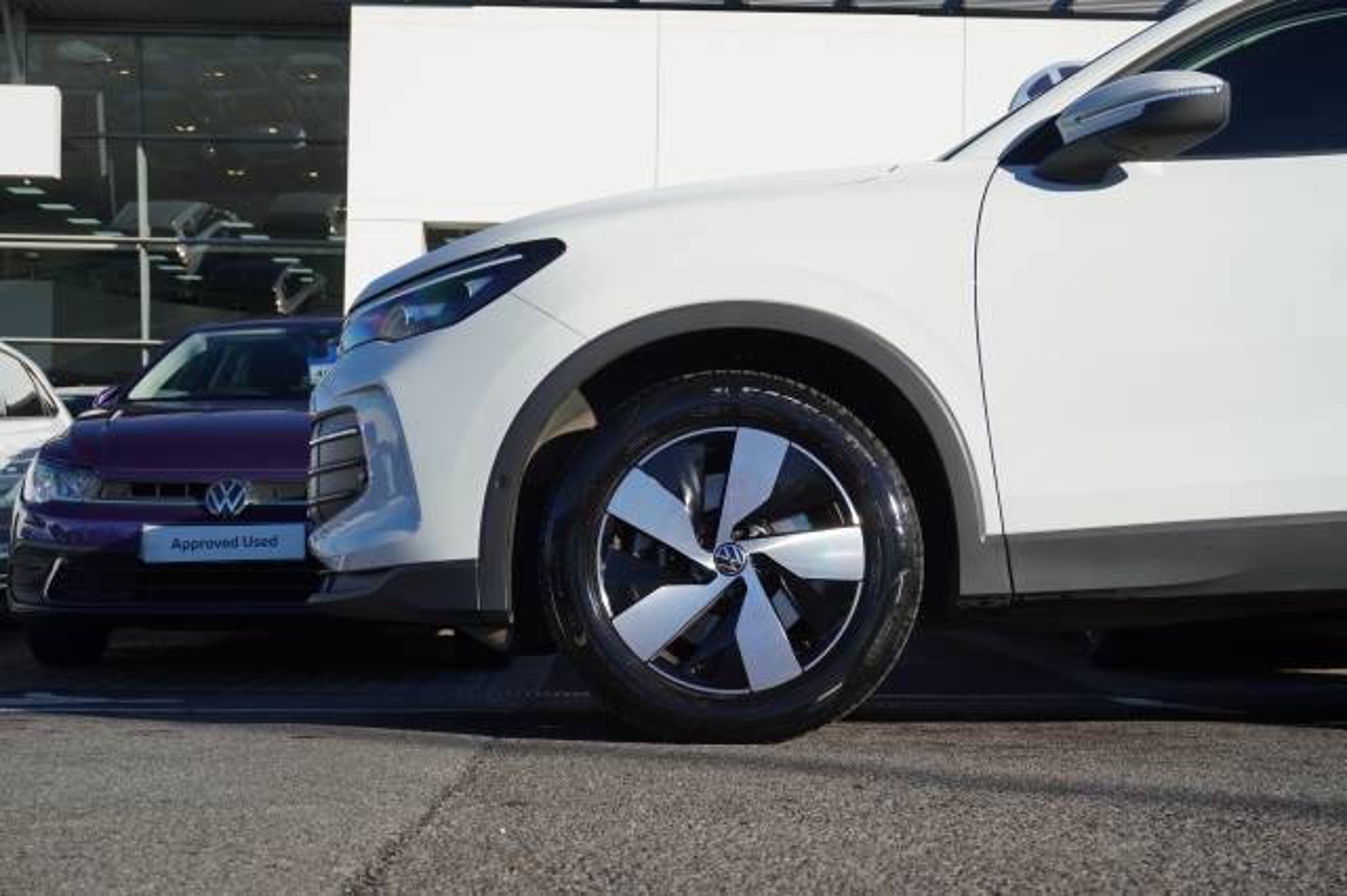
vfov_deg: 27.2
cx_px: 674
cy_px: 448
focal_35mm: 50
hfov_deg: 40.0
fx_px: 1851
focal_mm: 33
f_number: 6.3
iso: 100
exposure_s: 1/250
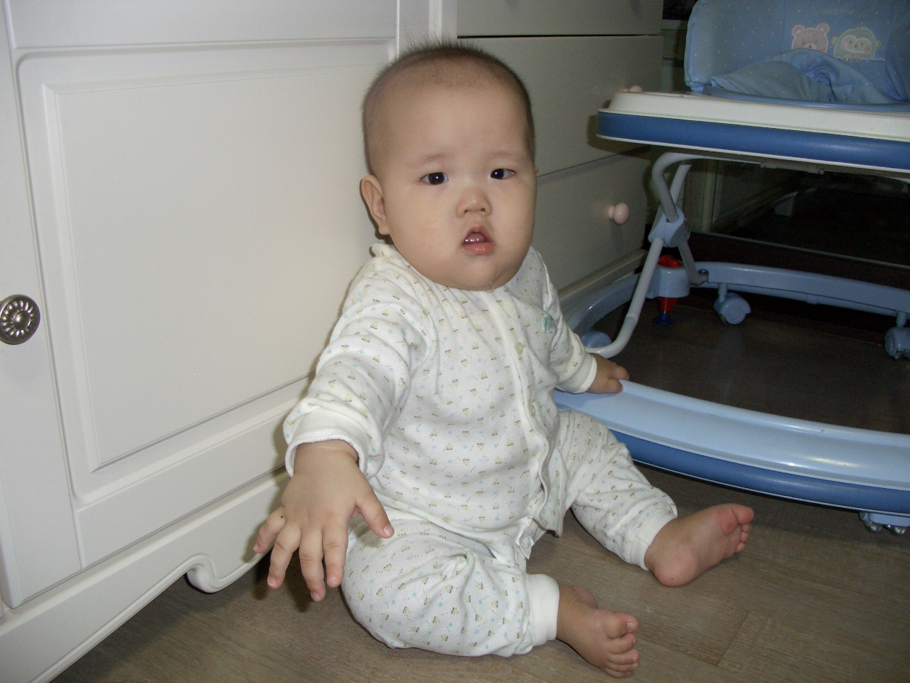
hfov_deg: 55.4
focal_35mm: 33
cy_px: 342
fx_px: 868
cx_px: 455
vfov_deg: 42.9
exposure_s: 1/60
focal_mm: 7.1
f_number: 2.8
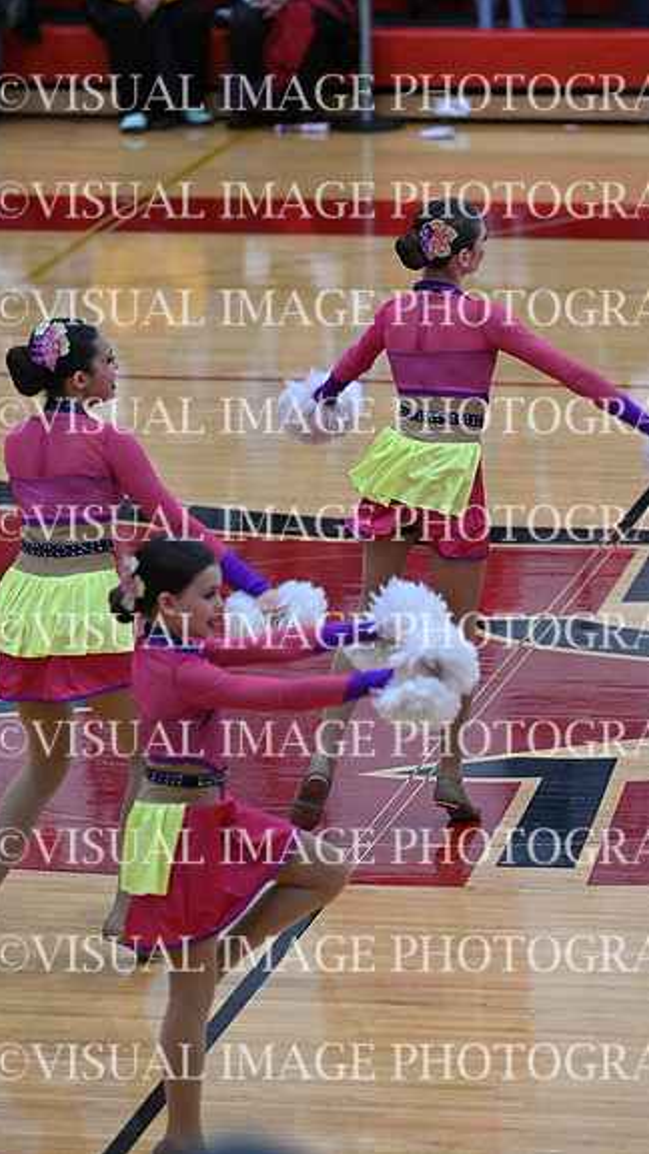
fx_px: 6455
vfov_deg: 10.2
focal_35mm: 211
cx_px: 378
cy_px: 577
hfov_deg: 5.8
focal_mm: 200
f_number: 4
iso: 4000
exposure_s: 1/400
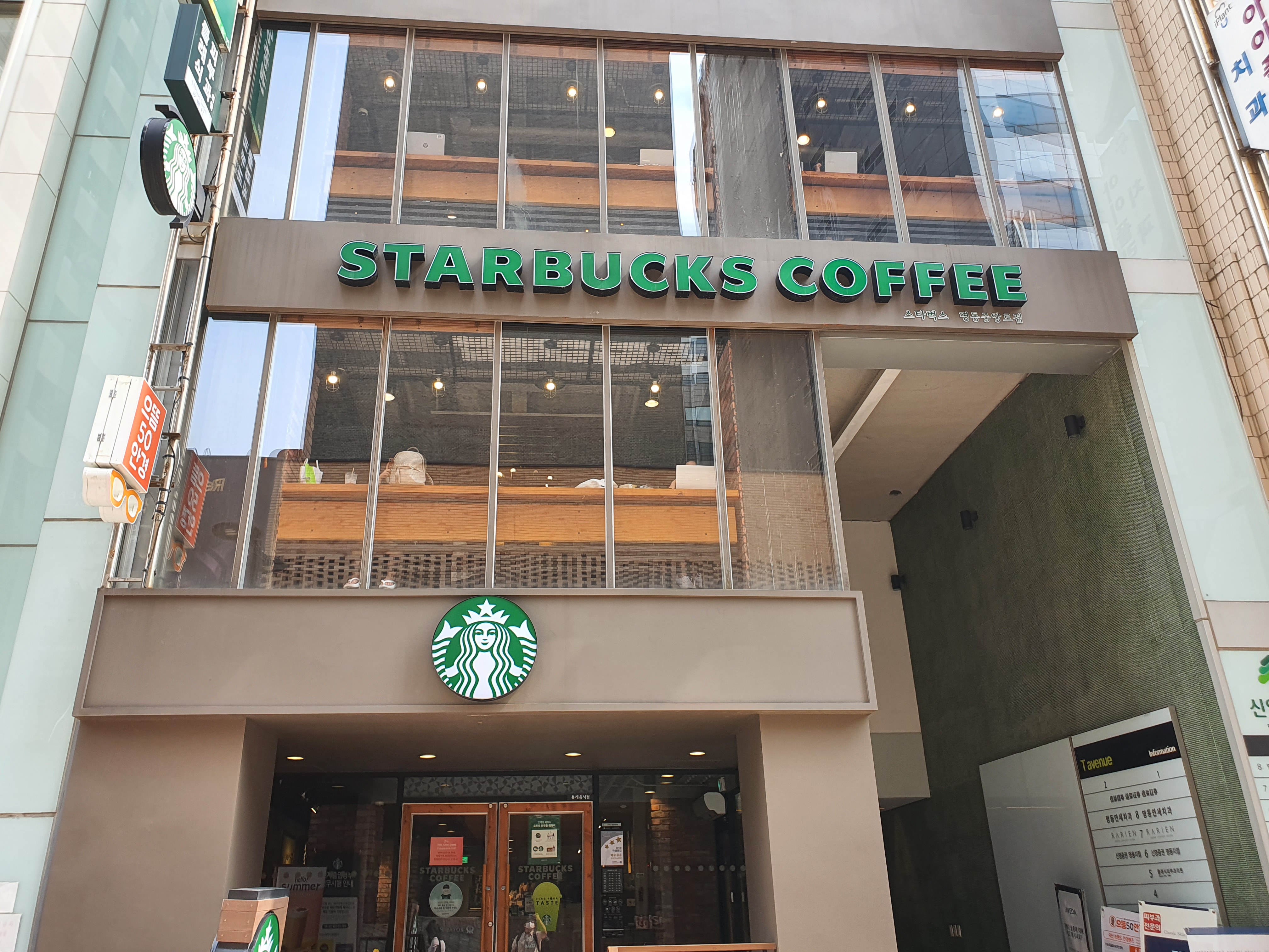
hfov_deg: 67.3
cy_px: 476
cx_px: 634
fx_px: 953
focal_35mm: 26
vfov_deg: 53.1
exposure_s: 1/241
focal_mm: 4.3
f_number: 2.4
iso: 50
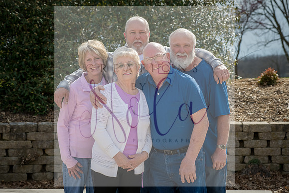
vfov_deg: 13.7
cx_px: 144
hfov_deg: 20.4
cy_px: 96
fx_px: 803
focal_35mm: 100
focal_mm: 100
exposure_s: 1/800
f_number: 9
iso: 400
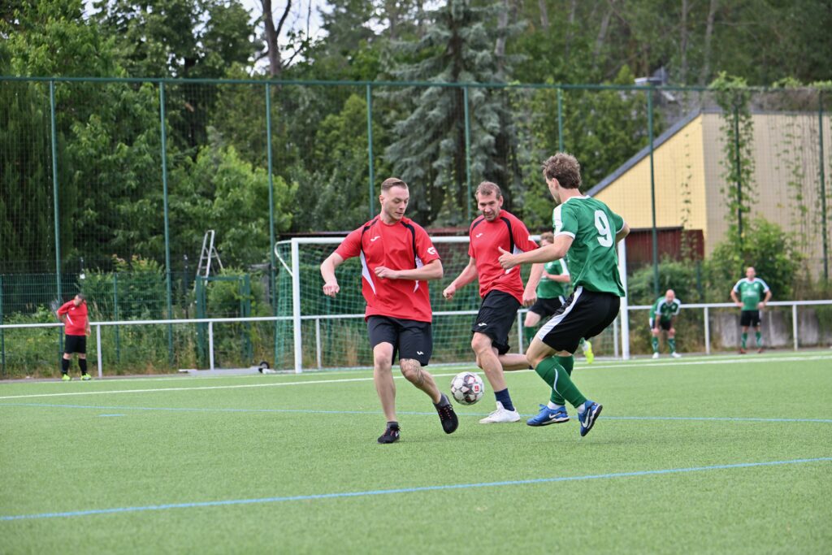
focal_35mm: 125
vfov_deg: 11.0
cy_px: 278
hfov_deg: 16.4
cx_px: 416
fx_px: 2889
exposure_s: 1/1600
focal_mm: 125
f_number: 4.8
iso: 500
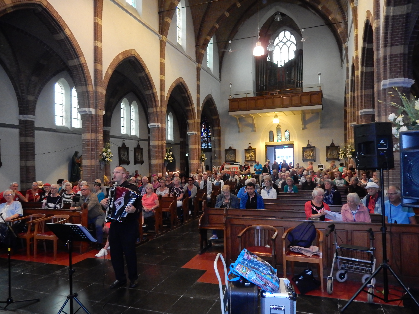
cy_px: 157
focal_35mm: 25
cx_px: 210
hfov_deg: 69.4
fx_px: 303
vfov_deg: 54.9
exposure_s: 1/30
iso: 640
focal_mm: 4.5
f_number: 3.7
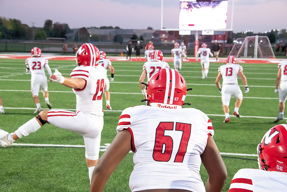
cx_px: 144
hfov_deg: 31.0
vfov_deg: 20.9
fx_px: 518
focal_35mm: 65
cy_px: 96
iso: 10000
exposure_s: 1/320
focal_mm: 65
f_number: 7.1
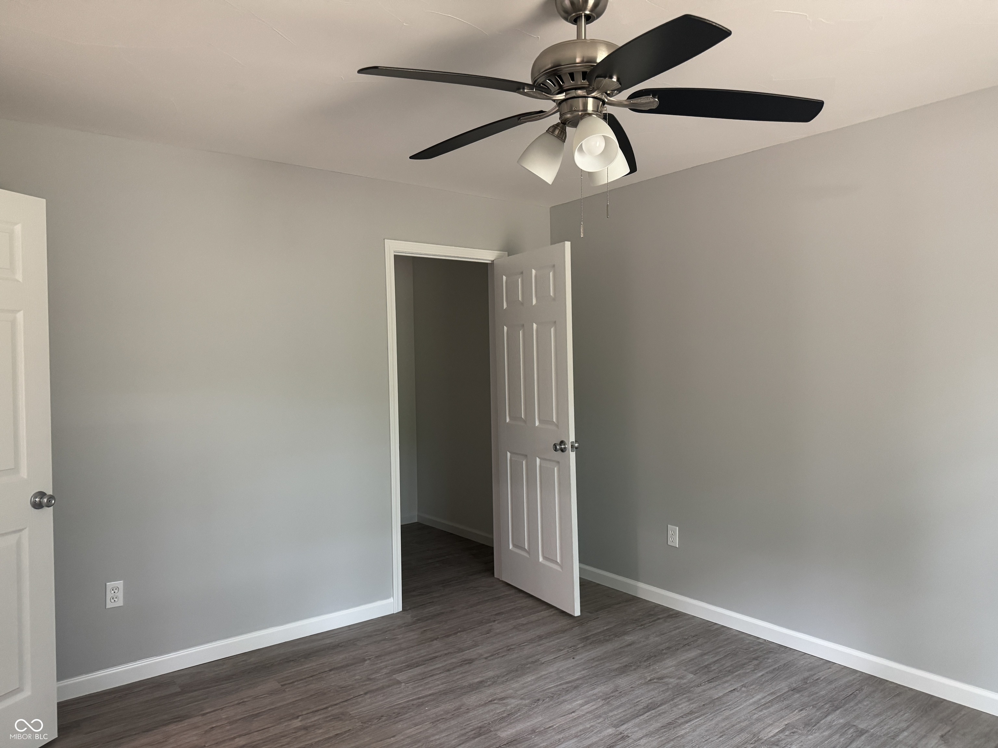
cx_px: 499
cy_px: 374
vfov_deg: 56.8
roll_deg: +1.4
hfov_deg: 71.6
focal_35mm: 24
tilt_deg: -0.7
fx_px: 692
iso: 320
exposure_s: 1/60
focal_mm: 6.76
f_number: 1.78
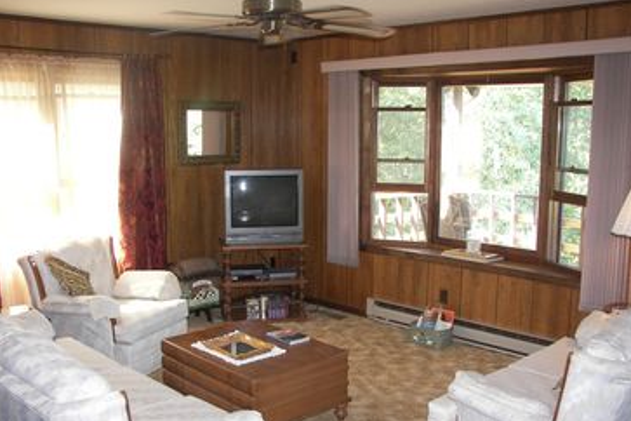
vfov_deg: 35.0
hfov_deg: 50.7
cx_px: 316
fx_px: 666
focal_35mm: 38
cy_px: 224
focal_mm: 6
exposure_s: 1/30
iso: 125
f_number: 2.8
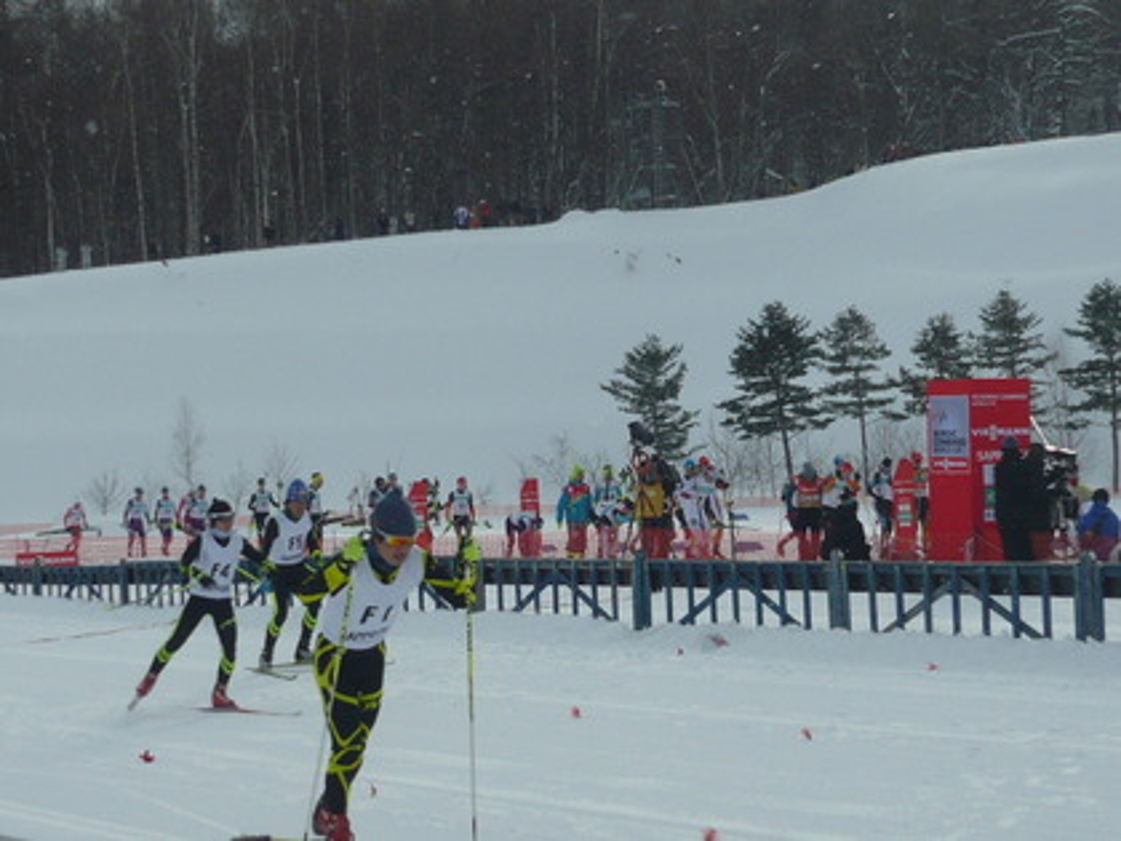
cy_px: 420
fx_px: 2850
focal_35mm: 88
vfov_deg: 16.8
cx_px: 560
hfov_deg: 22.3
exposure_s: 1/250
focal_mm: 9.1
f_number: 10
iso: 100
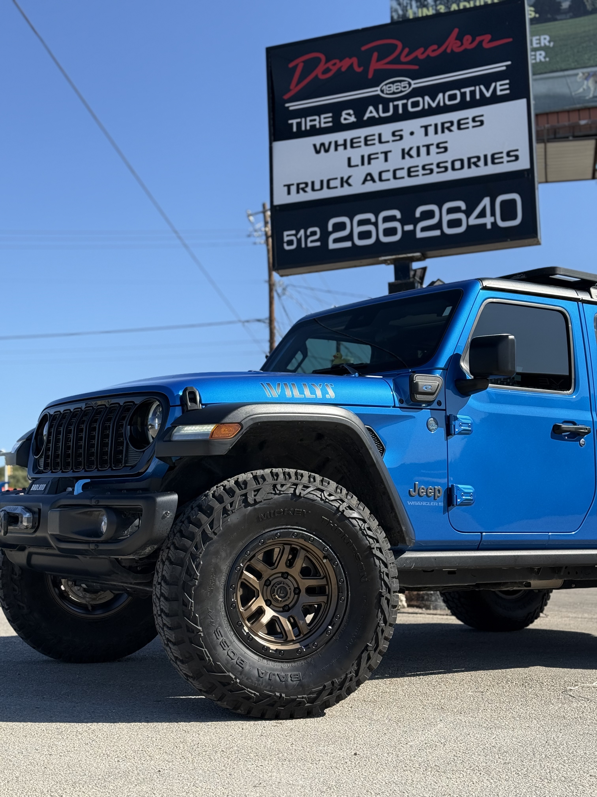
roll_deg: +2.6
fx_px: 1104
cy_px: 398
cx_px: 298
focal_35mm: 48
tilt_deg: +8.5
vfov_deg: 39.7
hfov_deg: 30.3
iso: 100
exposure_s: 1/3891
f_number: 1.78
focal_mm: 6.76
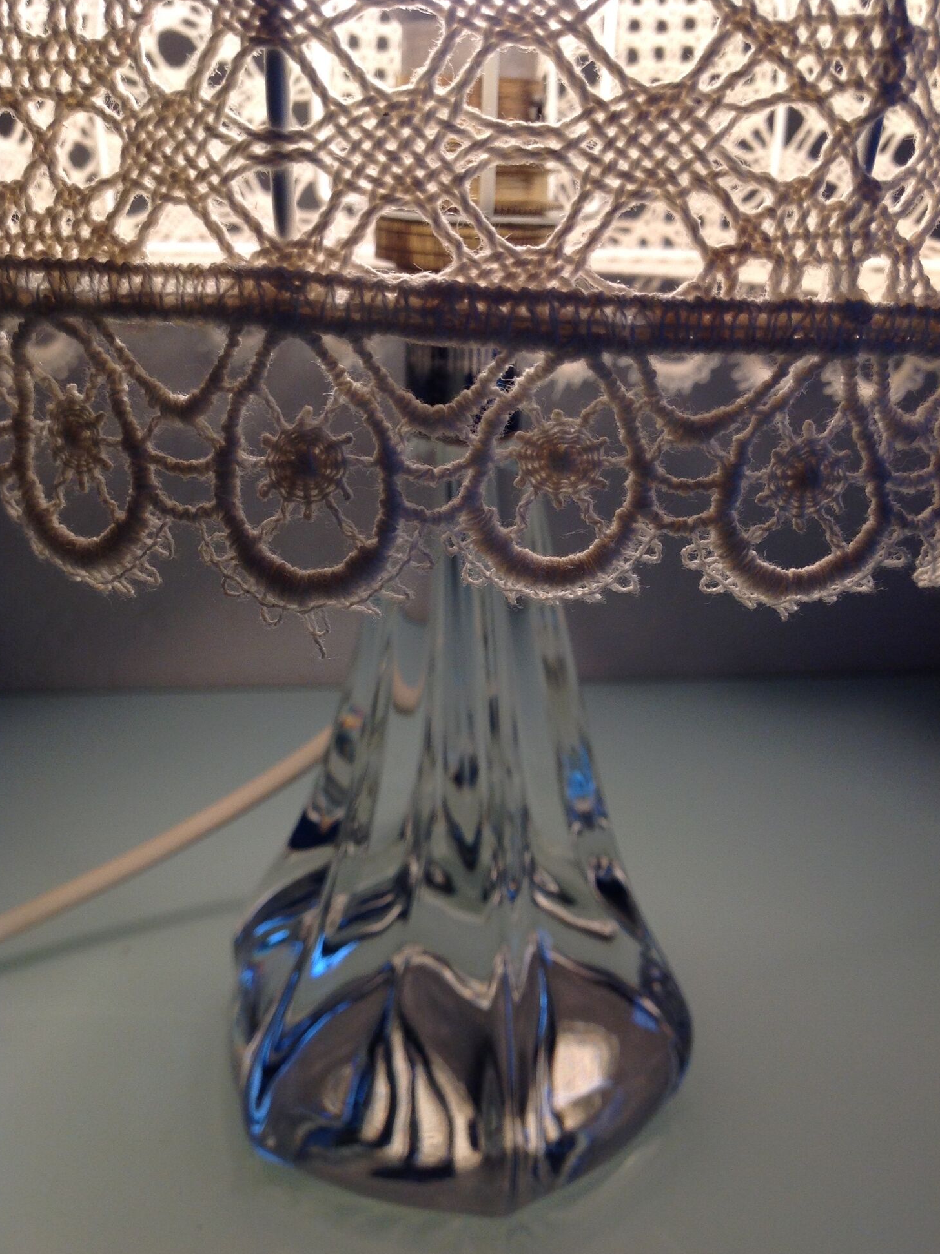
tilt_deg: -19.4
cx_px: 476
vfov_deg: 51.4
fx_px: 1304
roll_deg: -0.5
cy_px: 644
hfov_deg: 39.6
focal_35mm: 36
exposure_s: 1/100
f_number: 2.4
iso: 80
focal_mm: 4.28
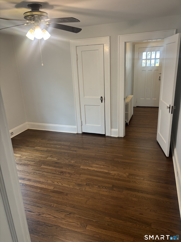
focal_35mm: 26
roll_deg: +2.0
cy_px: 121
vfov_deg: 67.3
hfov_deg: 53.1
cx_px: 90
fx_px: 181
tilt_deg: -18.0
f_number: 1.6
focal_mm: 5.96
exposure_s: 1/60
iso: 200
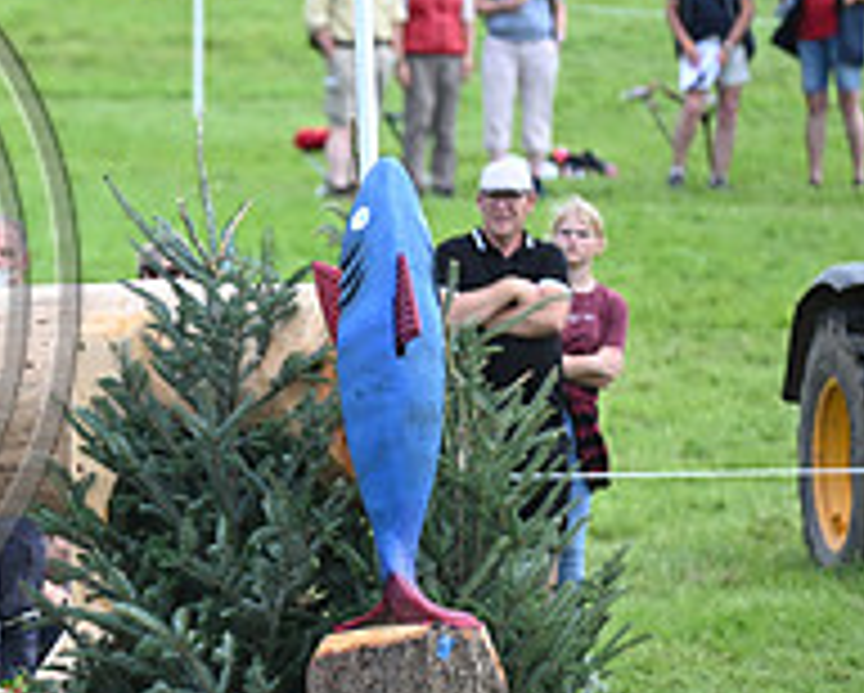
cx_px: -436
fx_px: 18839
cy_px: 227
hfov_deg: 2.6
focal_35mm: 736
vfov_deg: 2.1
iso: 900
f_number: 5
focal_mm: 260
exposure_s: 1/1600
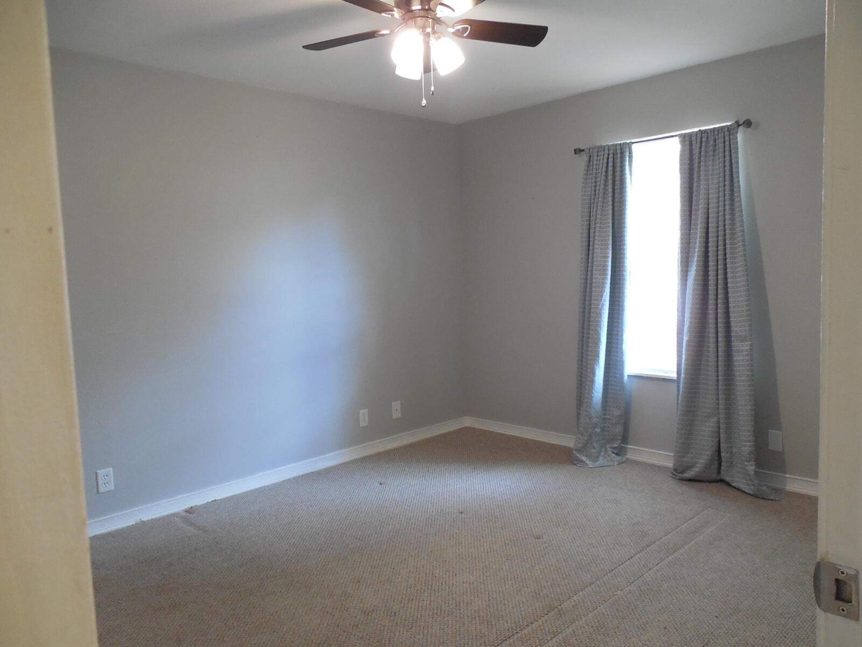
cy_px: 324
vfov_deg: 54.9
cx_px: 431
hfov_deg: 69.4
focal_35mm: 25
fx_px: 623
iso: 400
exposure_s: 1/25
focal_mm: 4.5
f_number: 3.3
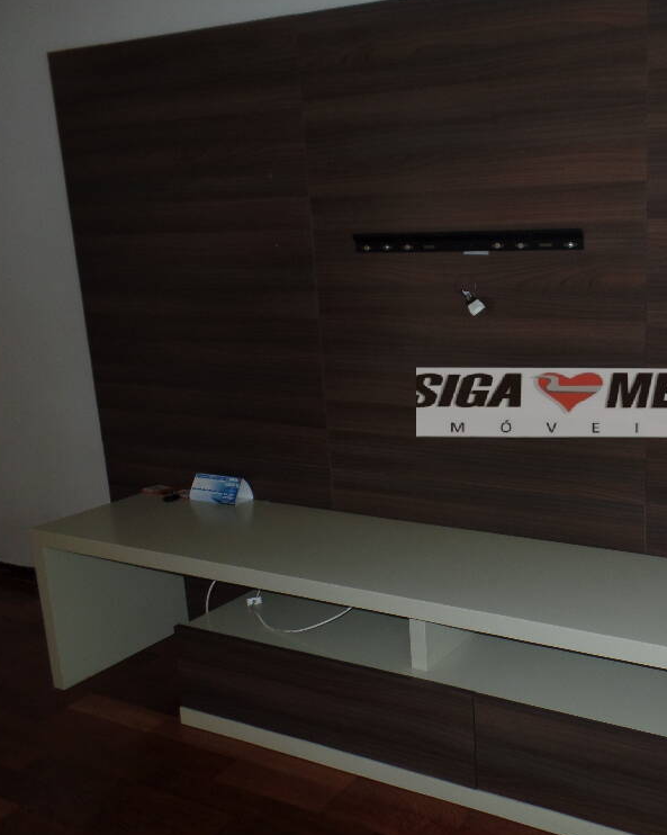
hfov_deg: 44.1
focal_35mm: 31
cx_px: 560
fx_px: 765
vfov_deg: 57.2
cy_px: 408
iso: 100
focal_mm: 4.1
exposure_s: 1/30
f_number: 2.8
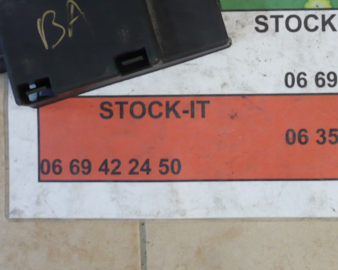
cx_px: 243
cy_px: 45
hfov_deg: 29.7
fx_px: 630
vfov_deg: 23.8
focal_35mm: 63
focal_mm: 5.8
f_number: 2.8
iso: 200
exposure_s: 1/13
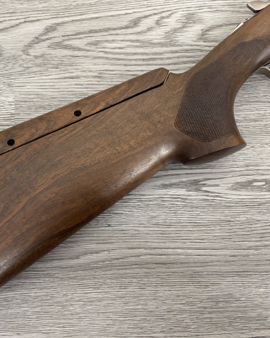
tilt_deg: -77.5
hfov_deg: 42.4
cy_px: 169
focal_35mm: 34
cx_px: 79
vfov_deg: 52.8
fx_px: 340
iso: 160
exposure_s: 1/50
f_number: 1.6
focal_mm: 5.96
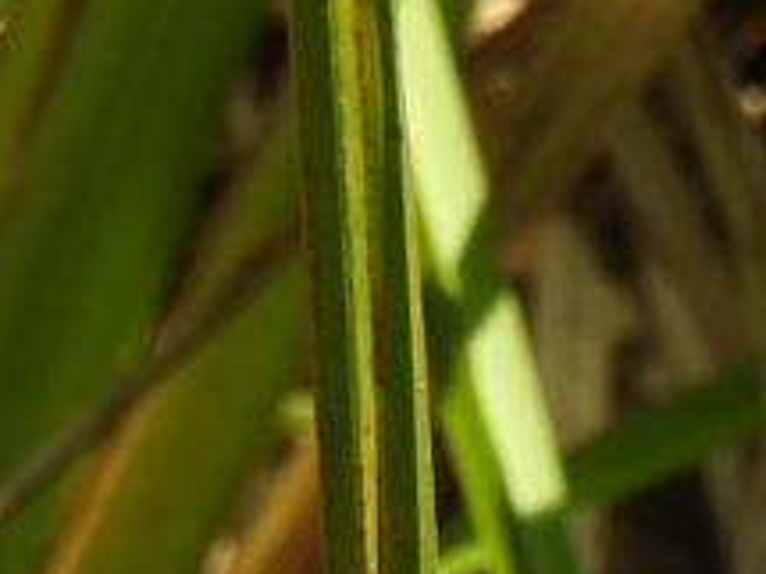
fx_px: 74576
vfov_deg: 0.4
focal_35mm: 3372
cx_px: 632
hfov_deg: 0.6
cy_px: 1134
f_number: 5.6
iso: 100
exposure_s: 1/250
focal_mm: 152
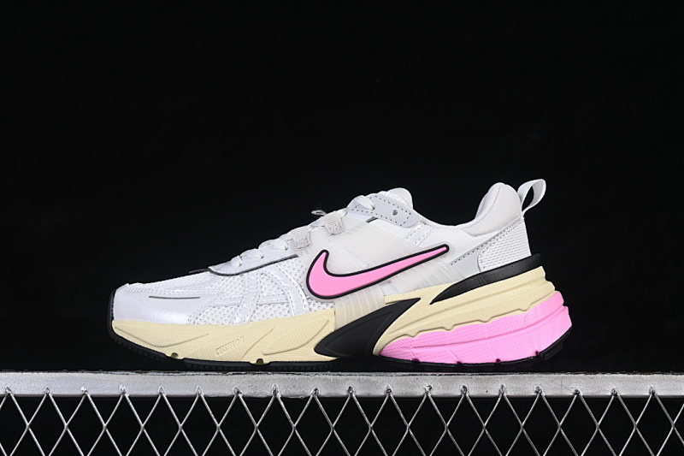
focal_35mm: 75
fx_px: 1425
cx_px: 342
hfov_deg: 27.0
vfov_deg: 18.2
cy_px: 228
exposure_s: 1/80
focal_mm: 50
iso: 160
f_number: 8
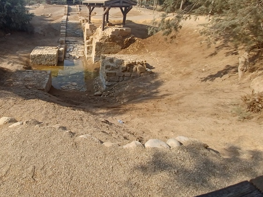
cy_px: 60
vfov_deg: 66.1
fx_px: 144
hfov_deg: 80.4
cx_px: 78
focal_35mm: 19
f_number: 2.2
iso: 40
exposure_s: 1/1221
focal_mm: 1.42
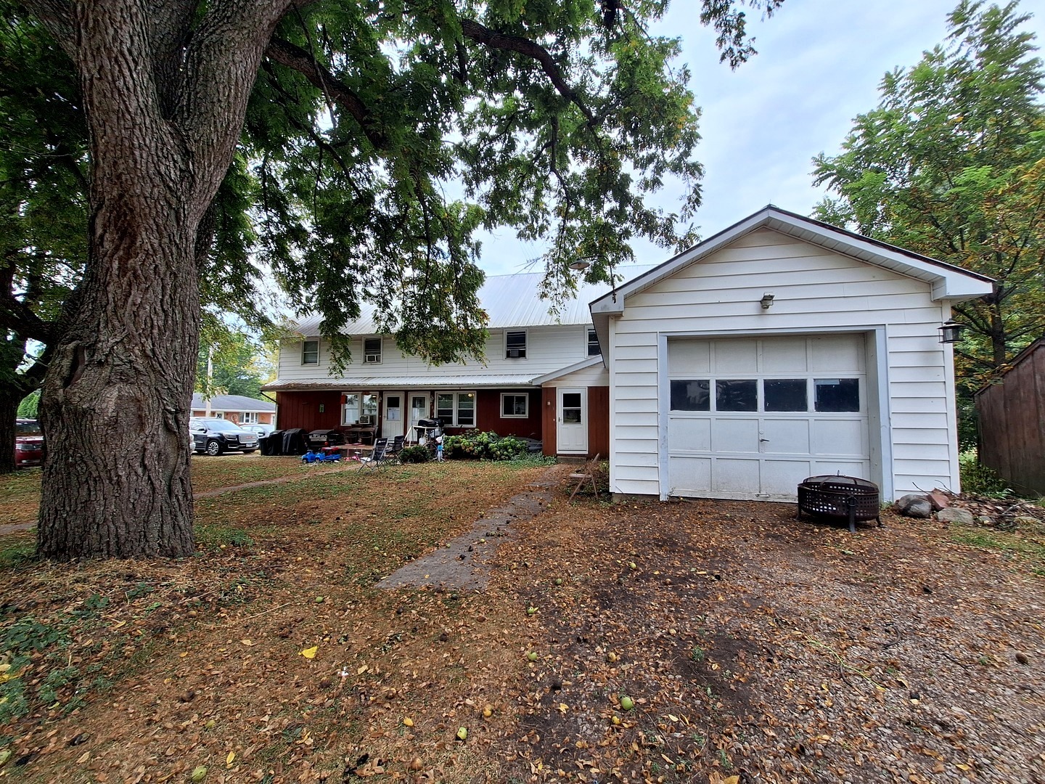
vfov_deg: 89.9
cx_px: 522
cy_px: 392
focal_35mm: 13
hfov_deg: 106.2
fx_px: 392
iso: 40
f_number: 2.2
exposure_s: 1/522
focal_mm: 1.74
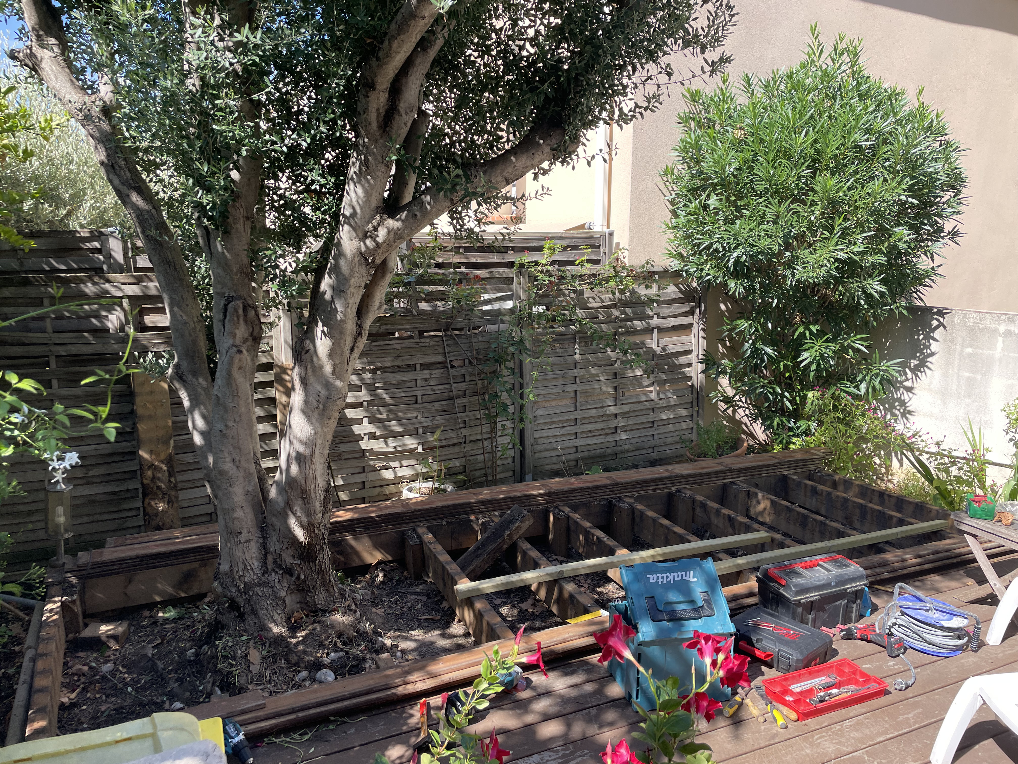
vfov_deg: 53.1
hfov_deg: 67.3
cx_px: 509
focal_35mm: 26
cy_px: 382
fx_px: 765
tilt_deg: -9.6
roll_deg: -0.2
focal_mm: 4.2
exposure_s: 1/651
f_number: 1.6
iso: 32
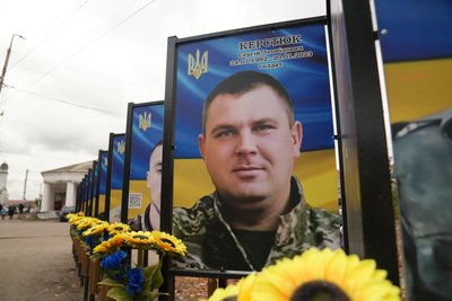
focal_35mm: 24
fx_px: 301
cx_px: 226
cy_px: 150
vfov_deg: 53.2
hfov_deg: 73.7
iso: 500
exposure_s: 1/160
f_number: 4
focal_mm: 24
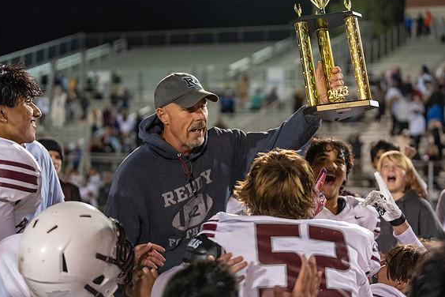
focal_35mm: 72
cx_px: 218
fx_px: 890
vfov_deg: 18.9
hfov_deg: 28.1
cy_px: 147
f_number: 2.8
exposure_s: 1/500
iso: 5000
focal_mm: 70
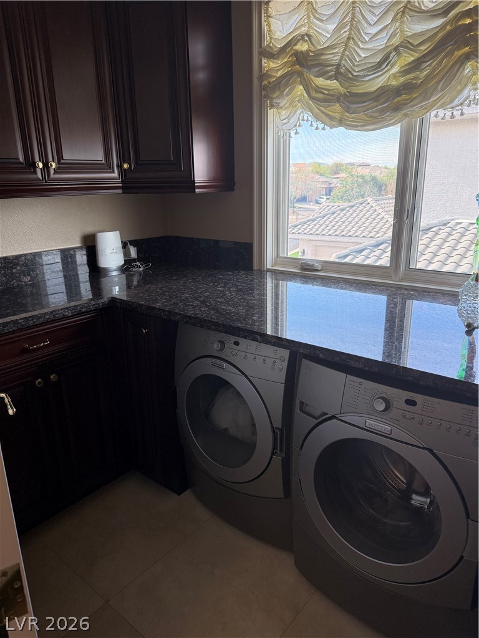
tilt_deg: -15.6
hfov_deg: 56.8
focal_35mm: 24
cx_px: 240
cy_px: 319
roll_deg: +1.5
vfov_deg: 71.6
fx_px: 443
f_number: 1.78
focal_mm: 6.76
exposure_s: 1/147
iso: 200
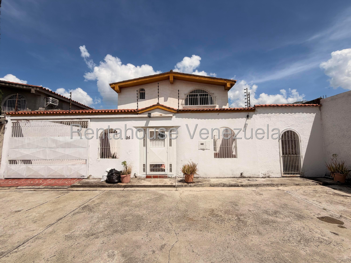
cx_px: 176
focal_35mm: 14
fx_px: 142
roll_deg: +0.7
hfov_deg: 102.1
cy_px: 132
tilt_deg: +5.1
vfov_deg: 85.7
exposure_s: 1/2024
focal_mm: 2.22
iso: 25
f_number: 2.2
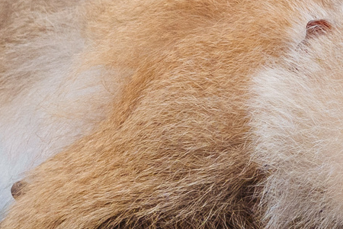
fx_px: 6879
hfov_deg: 2.9
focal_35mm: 722
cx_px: 285
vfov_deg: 1.9
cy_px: -128
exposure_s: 1/320
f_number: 4
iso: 400
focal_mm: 85
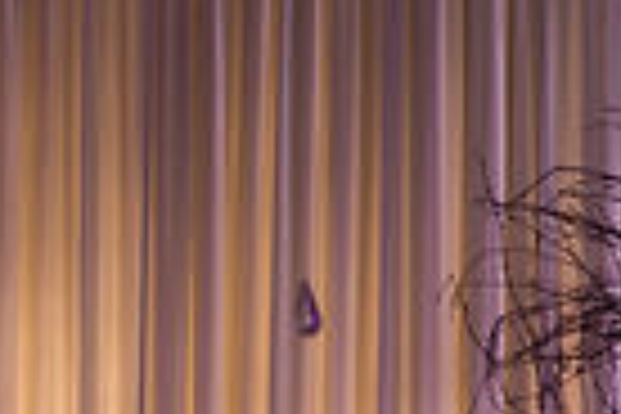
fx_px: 11971
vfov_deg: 2.0
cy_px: 1176
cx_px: 2032
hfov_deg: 2.9
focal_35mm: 694
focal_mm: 92
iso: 800
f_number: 3.5
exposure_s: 1/125
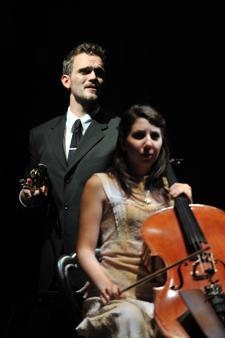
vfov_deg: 10.3
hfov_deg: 6.9
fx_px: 1877
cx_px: 112
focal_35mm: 200
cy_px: 169
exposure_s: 1/125
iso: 800
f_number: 4
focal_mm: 200
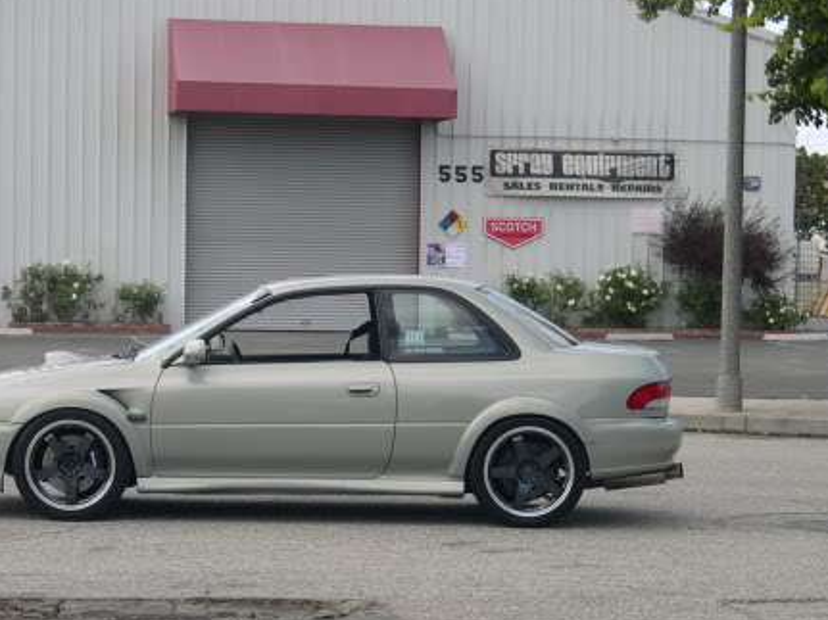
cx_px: 304
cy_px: 417
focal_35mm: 107
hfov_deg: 18.3
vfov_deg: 13.8
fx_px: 2559
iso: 100
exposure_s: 1/280
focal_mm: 15.3
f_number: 3.8
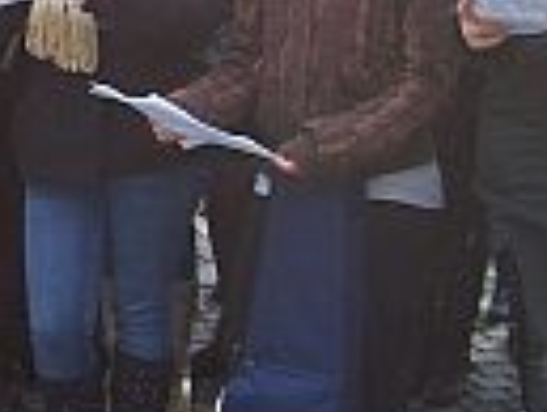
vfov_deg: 9.9
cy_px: -102
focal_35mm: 147
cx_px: -13
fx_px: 2325
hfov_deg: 13.2
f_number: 3
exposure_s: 1/125
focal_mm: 7
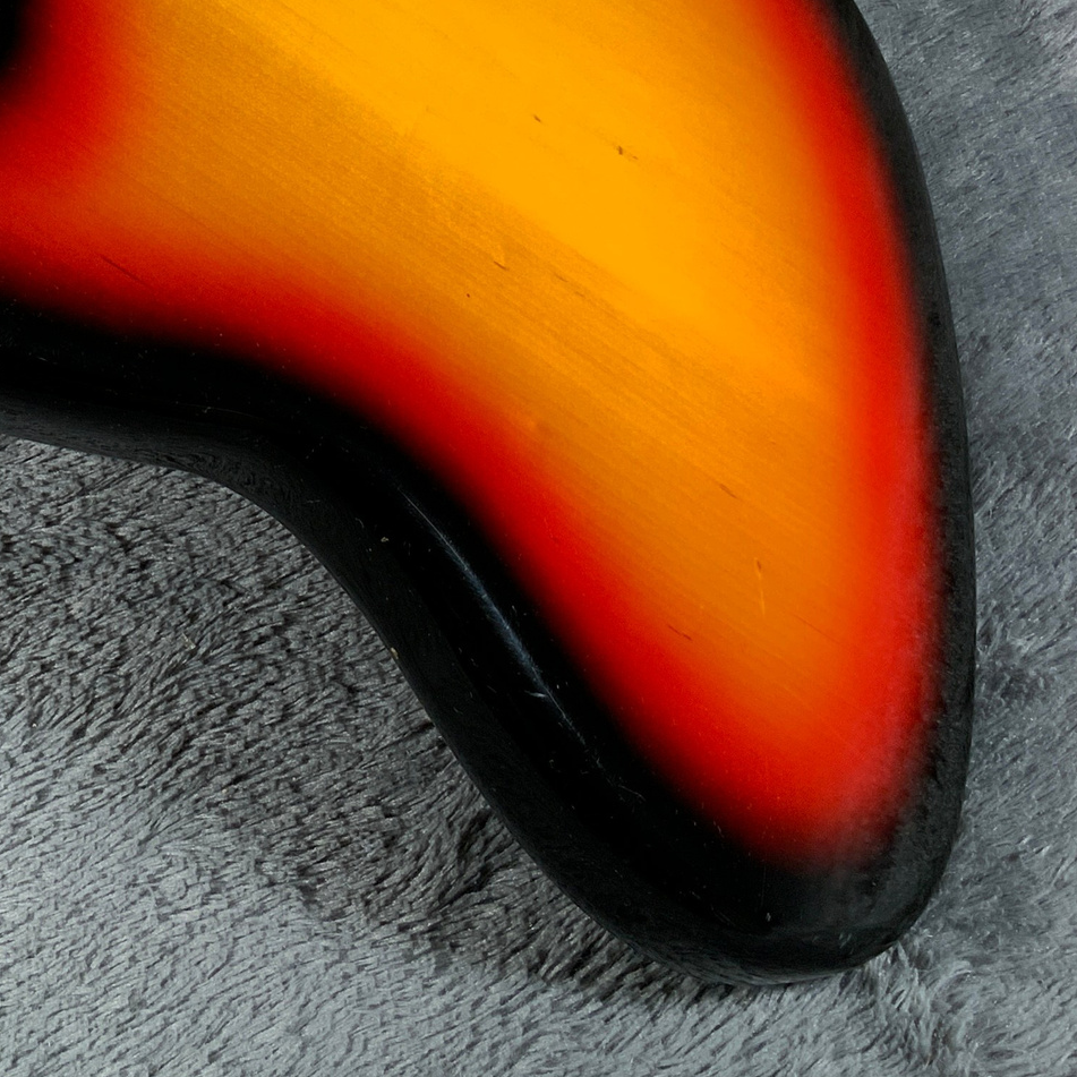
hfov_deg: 24.1
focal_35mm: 69
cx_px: 60
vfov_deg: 24.3
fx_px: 2429
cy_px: 118
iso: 50
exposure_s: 1/104
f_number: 1.8
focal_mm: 3
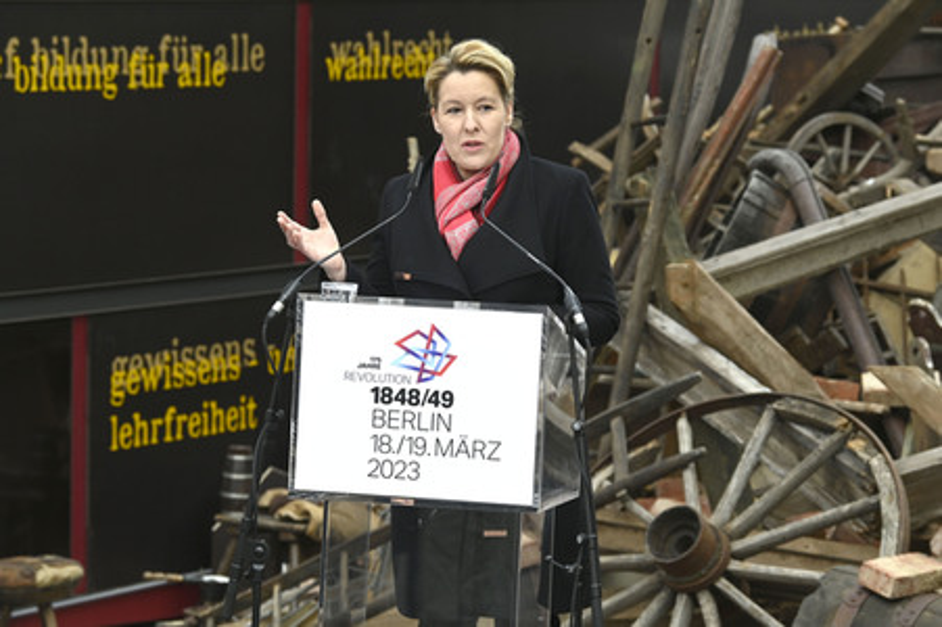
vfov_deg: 10.1
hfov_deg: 15.2
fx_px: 3530
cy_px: 314
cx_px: 471
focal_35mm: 135
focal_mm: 135
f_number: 6.3
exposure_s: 1/1250
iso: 2000
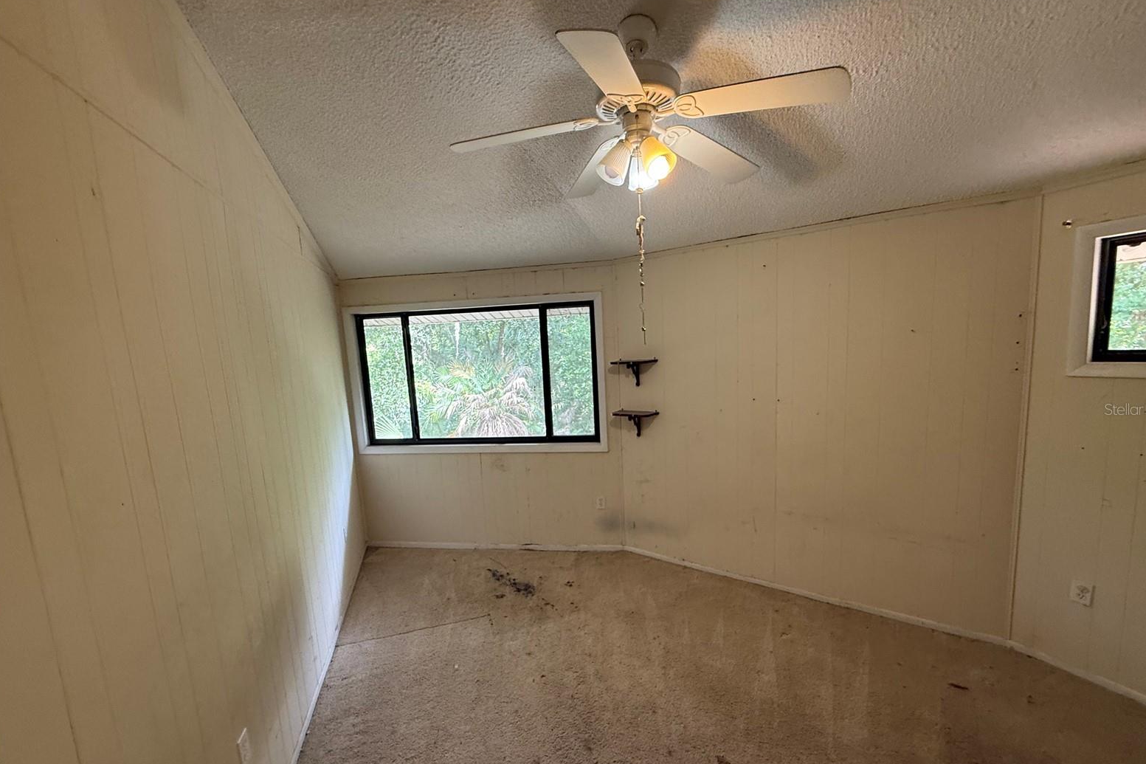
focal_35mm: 15
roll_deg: +2.9
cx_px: 584
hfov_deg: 100.4
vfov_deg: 77.2
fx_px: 477
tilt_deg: -3.1
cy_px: 409
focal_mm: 2.22
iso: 160
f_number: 2.2
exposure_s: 1/99
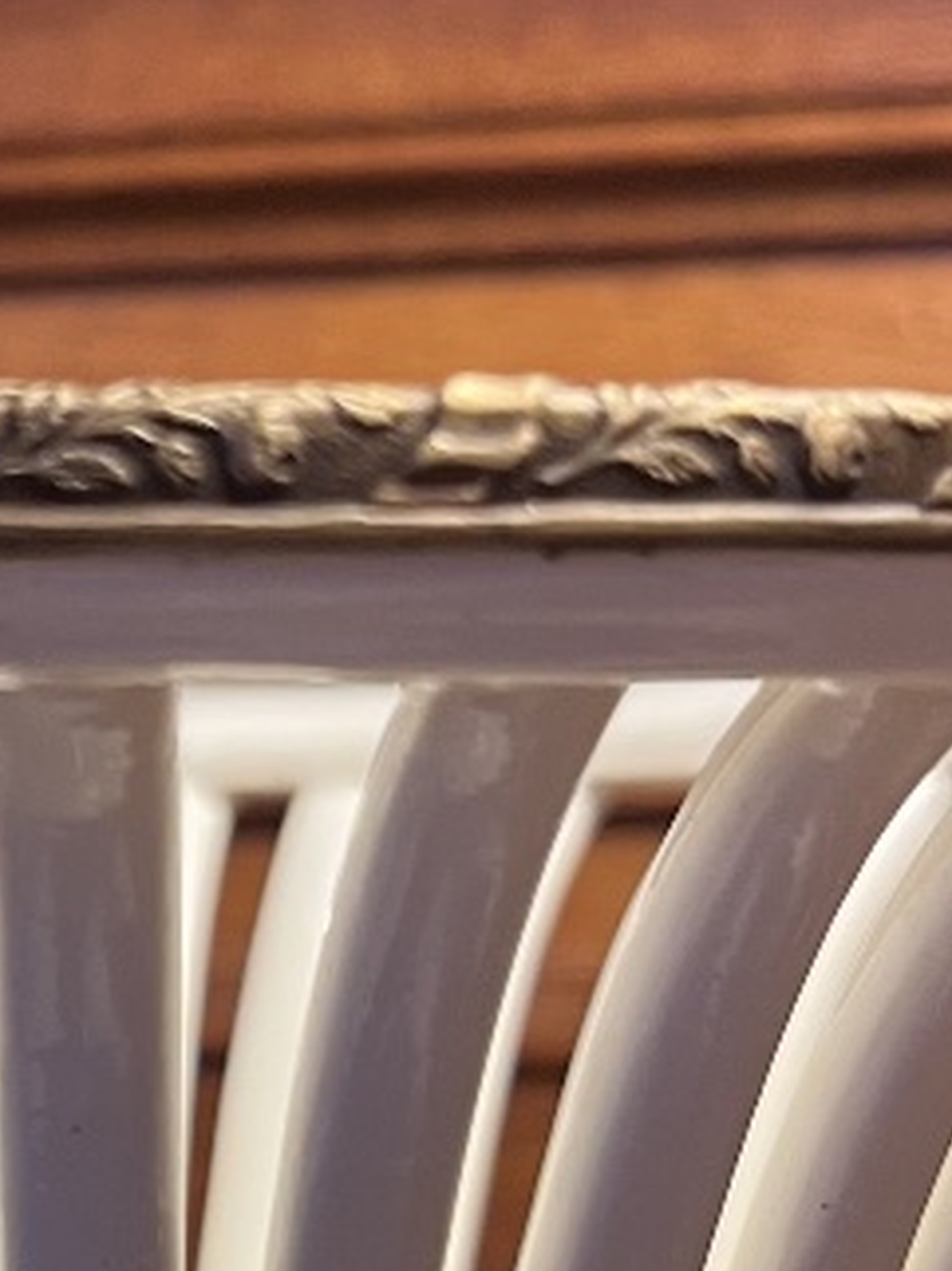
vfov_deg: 19.2
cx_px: 12
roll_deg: -0.1
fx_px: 3562
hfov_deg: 15.0
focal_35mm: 97
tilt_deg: -10.0
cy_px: 1504
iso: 160
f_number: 1.6
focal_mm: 5.1
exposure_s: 1/50
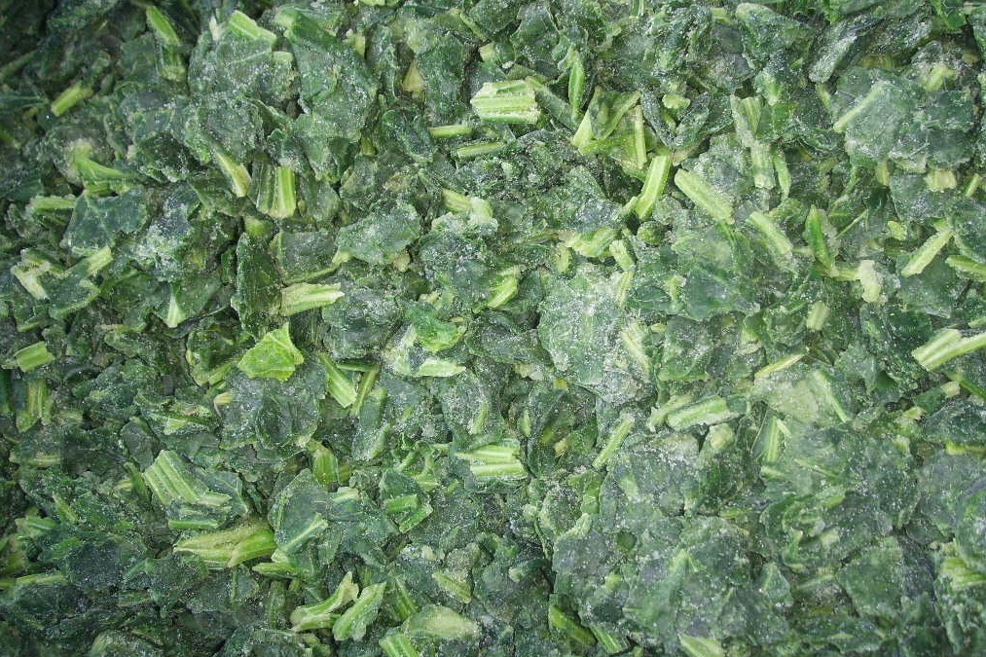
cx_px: 489
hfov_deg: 47.4
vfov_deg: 32.6
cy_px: 348
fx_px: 1123
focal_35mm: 41
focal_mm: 6.6
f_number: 3.5
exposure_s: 1/45
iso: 100
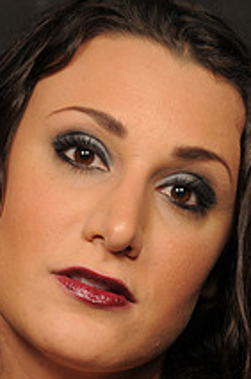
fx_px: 3436
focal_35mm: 327
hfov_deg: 4.2
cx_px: 93
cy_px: 331
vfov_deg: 6.3
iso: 200
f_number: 7.1
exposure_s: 1/100
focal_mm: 80
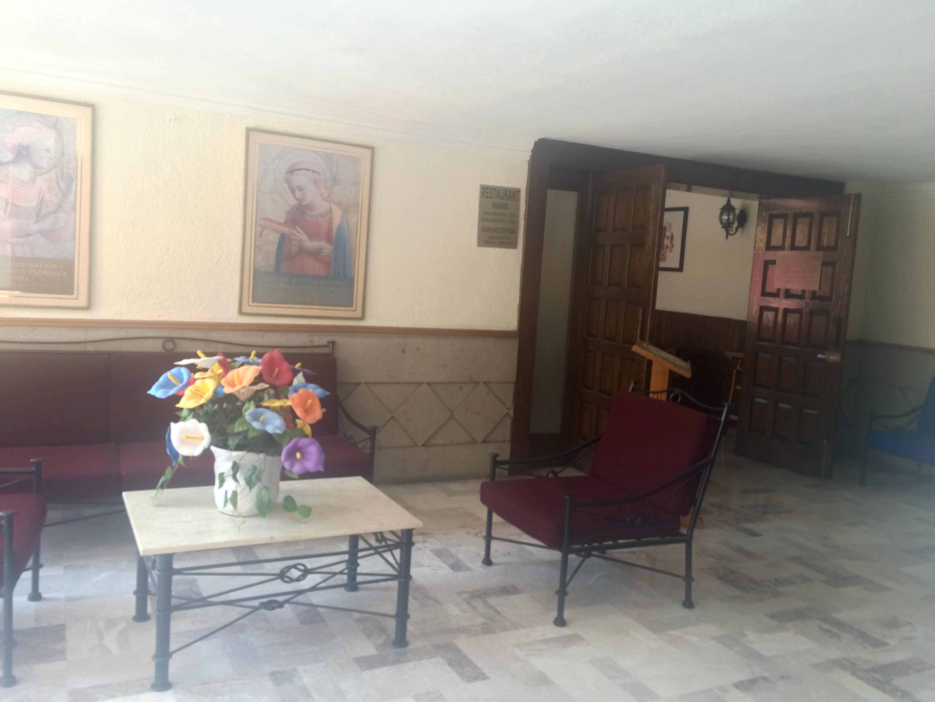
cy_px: 351
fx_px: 783
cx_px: 468
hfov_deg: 61.7
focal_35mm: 29
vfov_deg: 48.2
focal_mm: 4.15
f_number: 2.2
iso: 64
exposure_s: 1/30
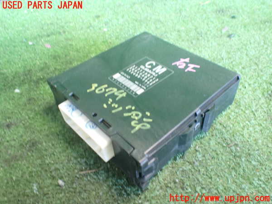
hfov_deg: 60.0
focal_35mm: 30
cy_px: 102
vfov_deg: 46.8
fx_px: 236
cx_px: 136
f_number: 2.3
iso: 800
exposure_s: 1/30
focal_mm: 5.4
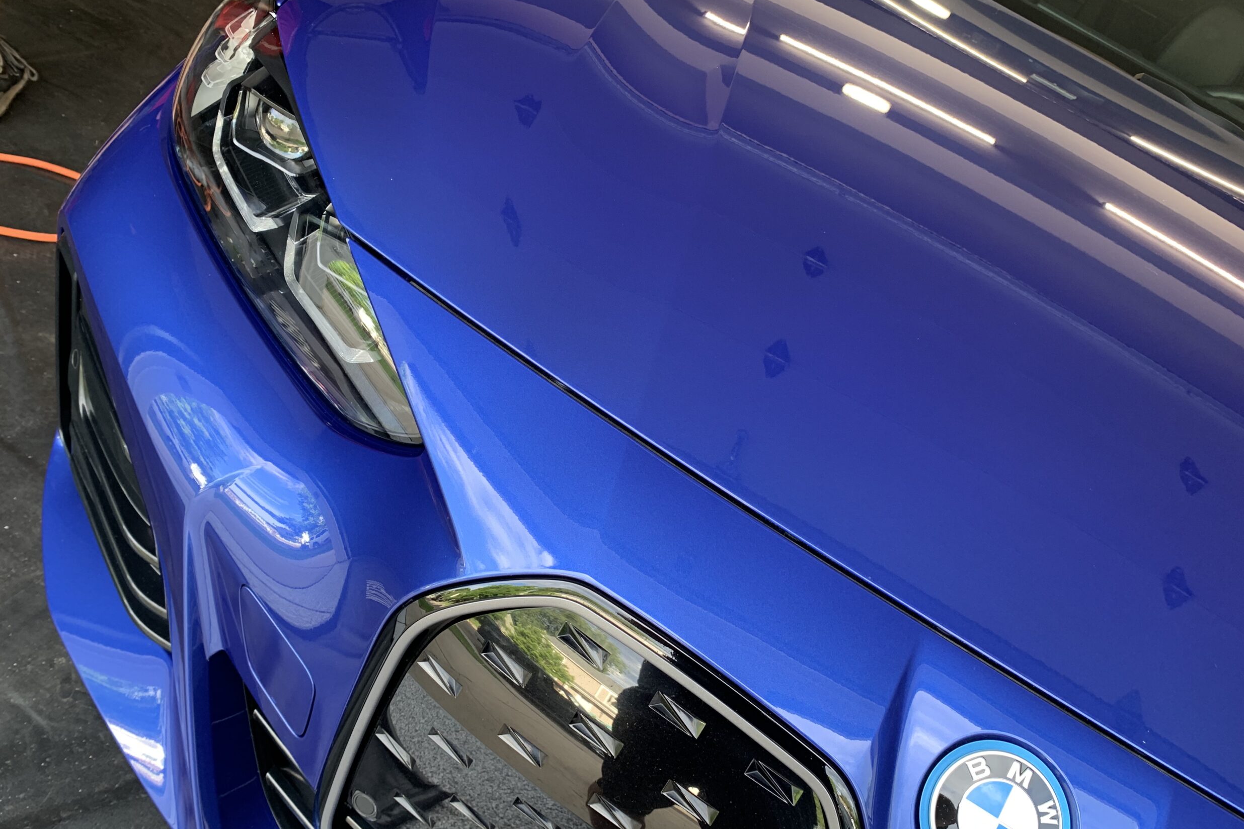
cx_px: 612
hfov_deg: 65.5
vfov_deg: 46.4
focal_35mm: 28
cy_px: 398
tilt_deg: -31.4
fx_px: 967
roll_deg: -29.6
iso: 64
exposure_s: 1/60
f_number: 1.8
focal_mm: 4.25
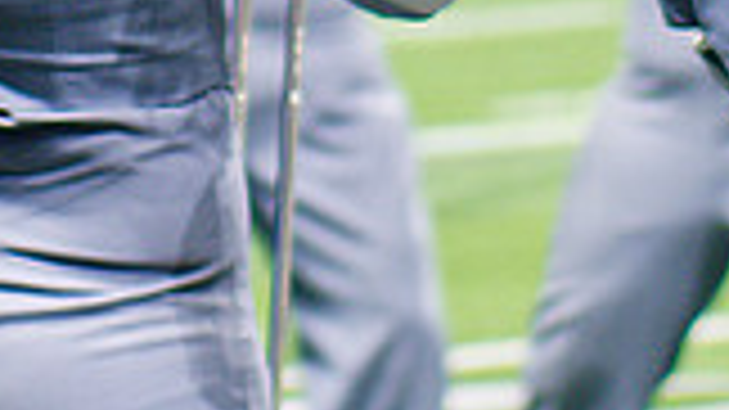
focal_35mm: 335
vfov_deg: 3.6
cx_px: -392
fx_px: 6473
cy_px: -482
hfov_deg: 6.4
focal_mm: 43
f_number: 1.2
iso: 200
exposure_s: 1/125
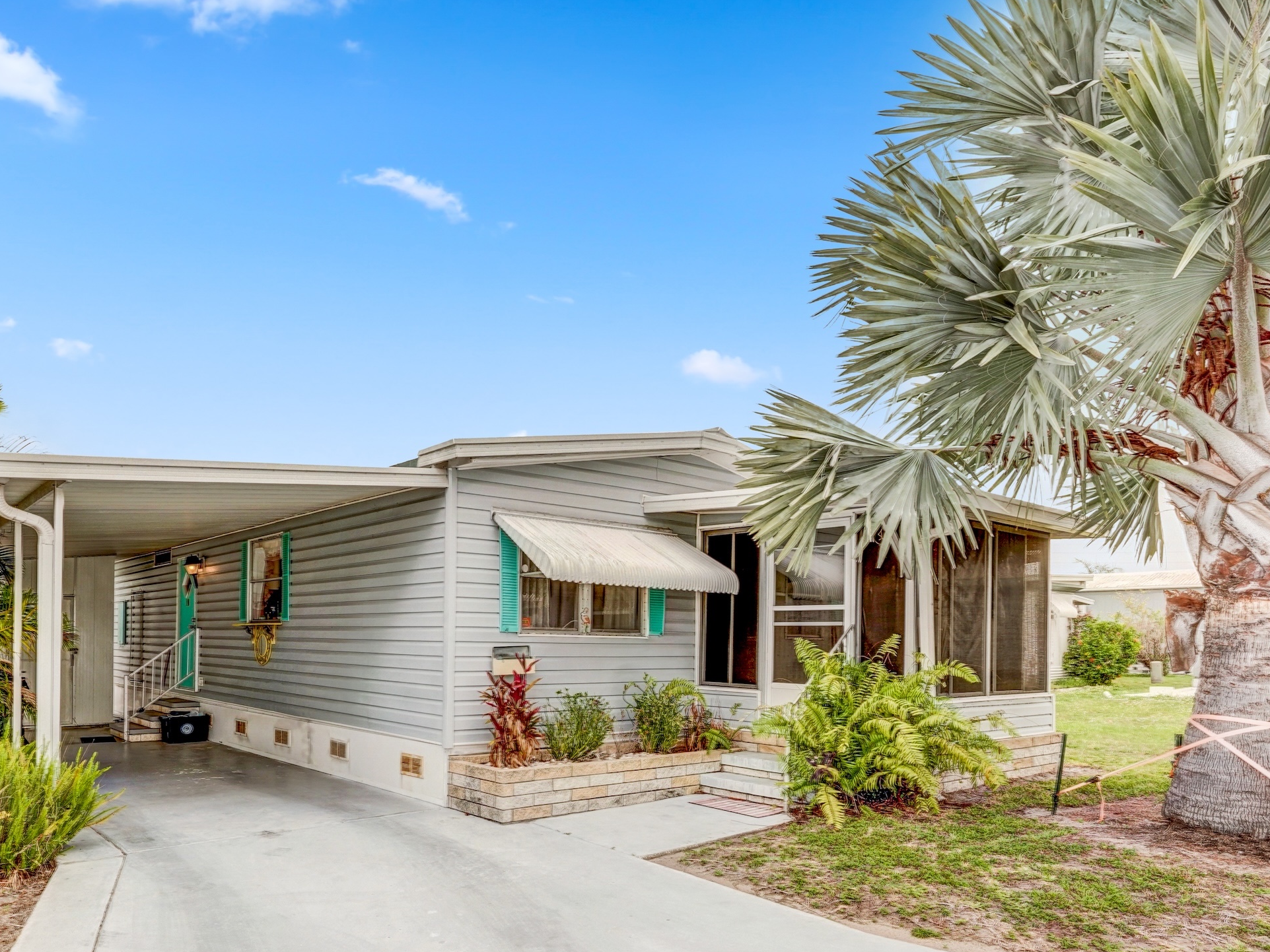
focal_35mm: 24
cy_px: 636
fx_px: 880
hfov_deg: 70.5
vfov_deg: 55.6
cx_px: 481
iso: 400
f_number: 8
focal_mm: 16
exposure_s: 1/800
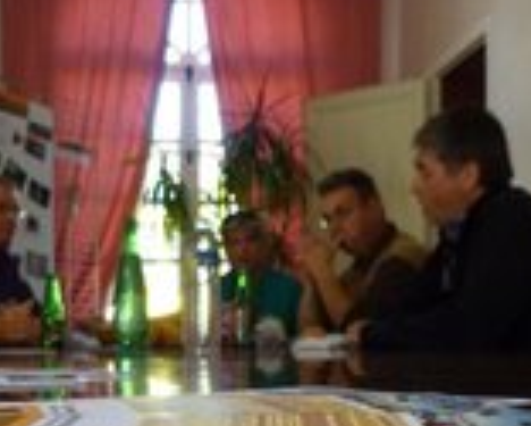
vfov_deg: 24.8
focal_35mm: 60
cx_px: 272
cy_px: 361
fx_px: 944
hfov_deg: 31.4
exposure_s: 1/60
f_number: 3.3
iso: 320
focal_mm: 4.3
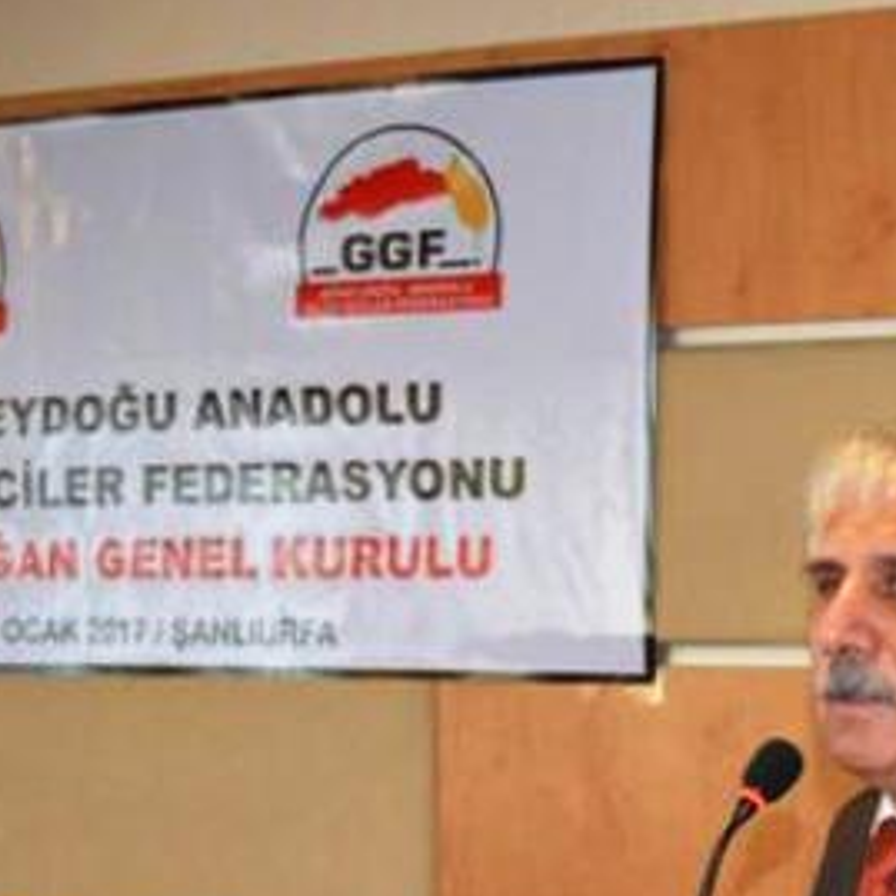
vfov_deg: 19.5
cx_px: 776
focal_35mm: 87
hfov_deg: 19.6
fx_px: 2555
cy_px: 811
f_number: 3.8
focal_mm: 23
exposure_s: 1/60
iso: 1800
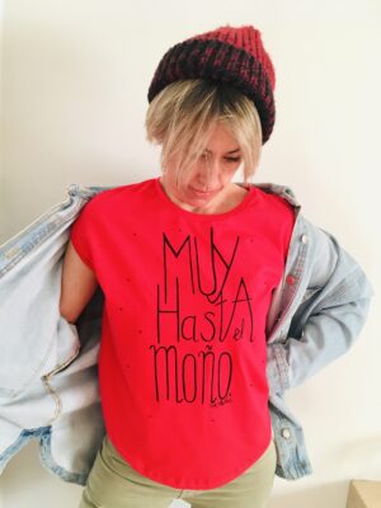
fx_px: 426
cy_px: 254
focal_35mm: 29
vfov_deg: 61.7
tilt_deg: -9.8
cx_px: 190
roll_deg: -5.2
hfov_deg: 48.2
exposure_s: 1/33
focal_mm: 4.15
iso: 80
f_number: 2.2
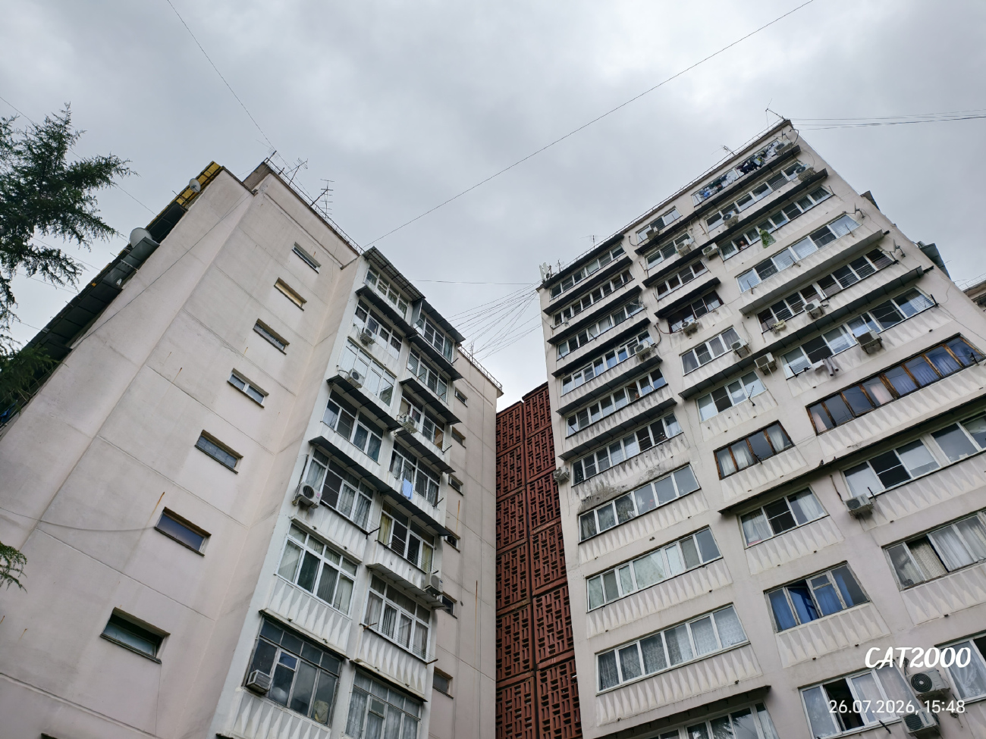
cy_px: 370
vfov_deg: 58.9
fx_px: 655
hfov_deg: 73.9
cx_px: 493
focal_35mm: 23
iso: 72
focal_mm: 6.54
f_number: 1.57
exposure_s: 1/2597
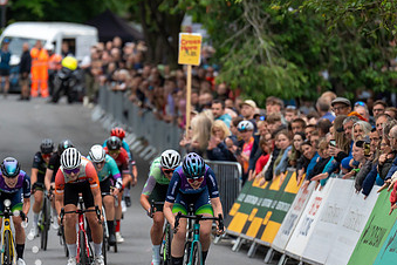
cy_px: 193
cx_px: 194
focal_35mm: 512
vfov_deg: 2.7
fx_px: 5646
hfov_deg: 4.0
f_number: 2.8
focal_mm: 200
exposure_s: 1/800
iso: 1000
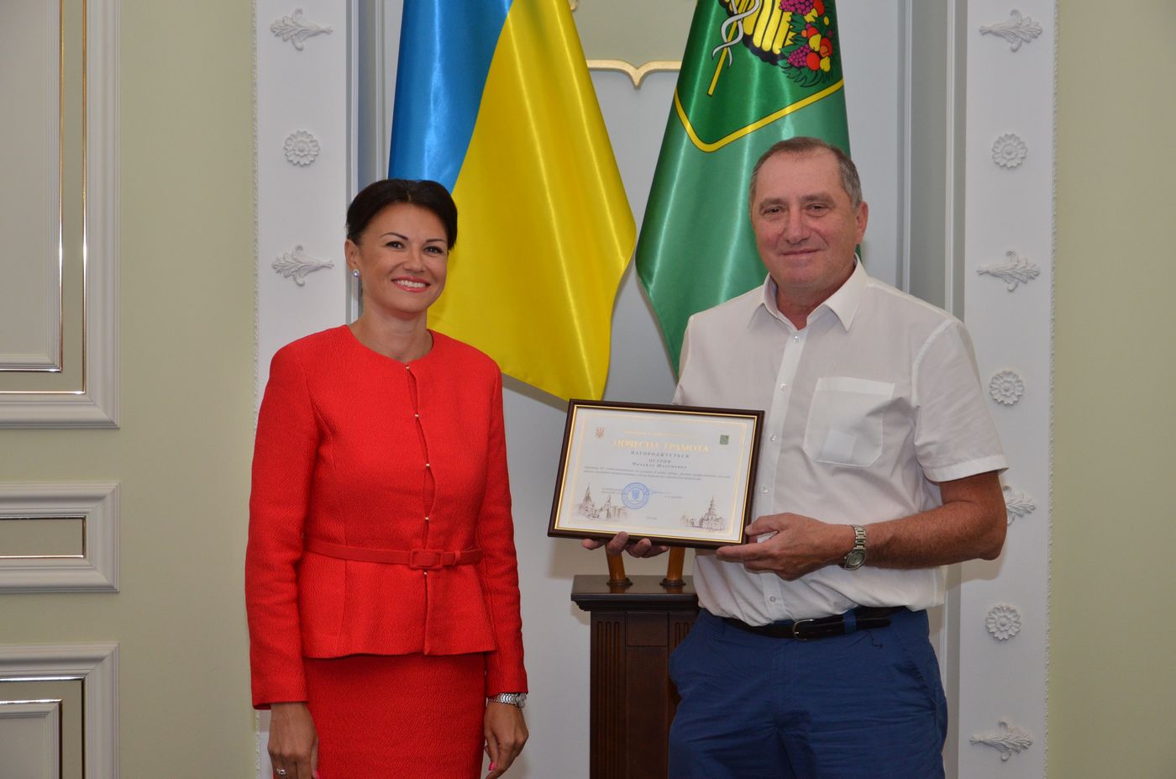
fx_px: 2200
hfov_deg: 29.9
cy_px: 390
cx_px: 588
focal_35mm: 68
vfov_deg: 20.1
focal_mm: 45
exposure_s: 1/250
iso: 800
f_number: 4.8
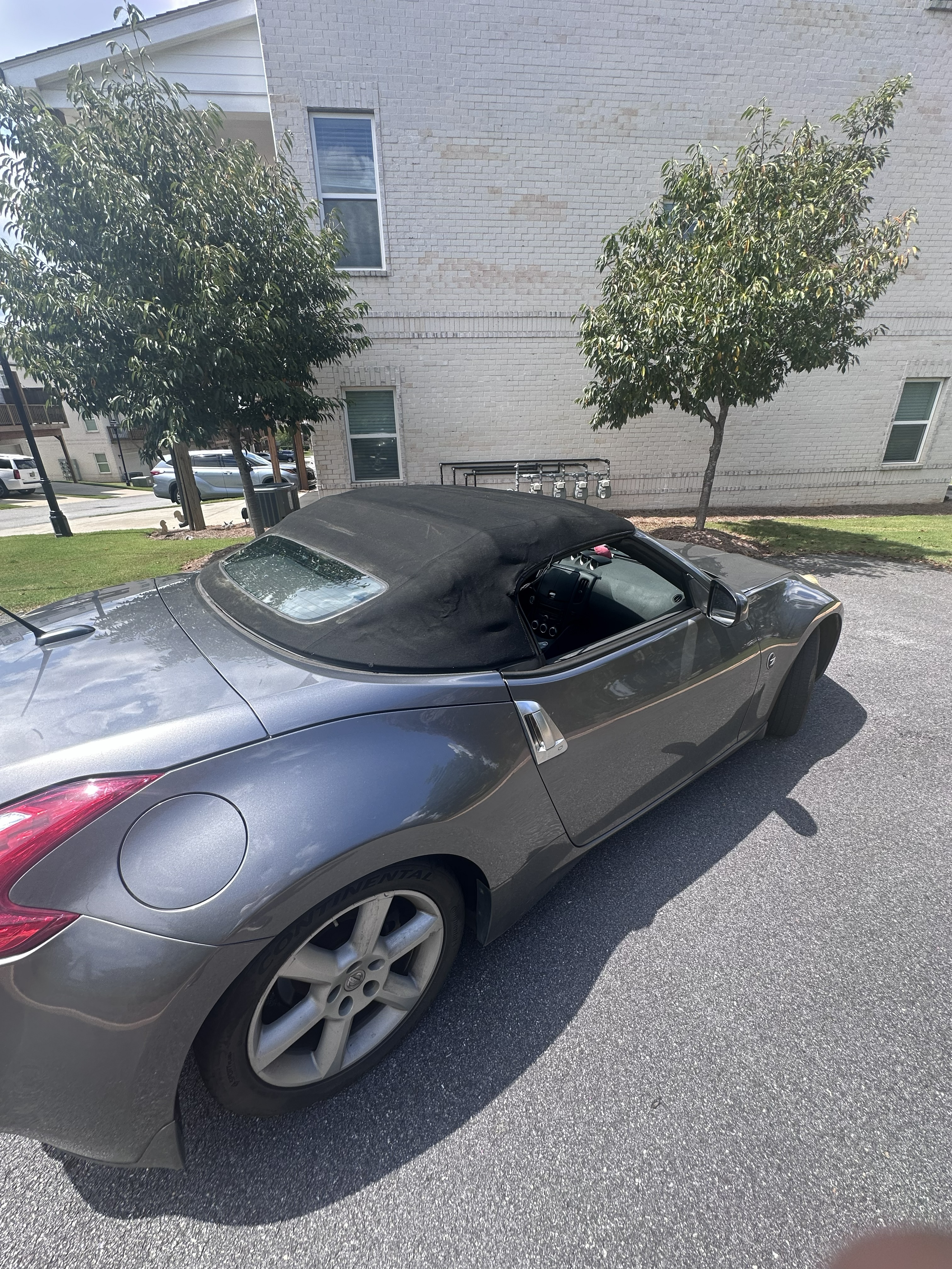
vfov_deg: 102.1
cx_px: 476
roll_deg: +1.1
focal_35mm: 14
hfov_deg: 85.7
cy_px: 634
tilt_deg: -24.4
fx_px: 513
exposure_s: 1/422
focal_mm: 2.22
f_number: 2.2
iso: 40
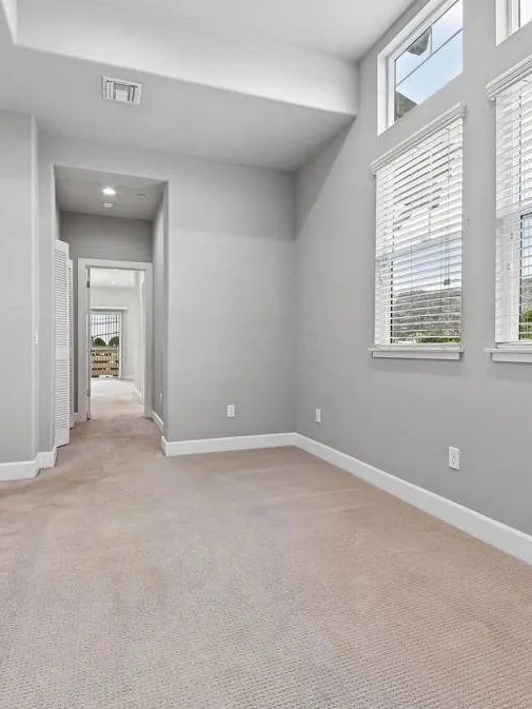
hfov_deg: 68.5
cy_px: 358
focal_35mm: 19
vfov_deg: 84.7
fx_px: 389
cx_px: 240
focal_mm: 13
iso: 250
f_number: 8
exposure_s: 1/13
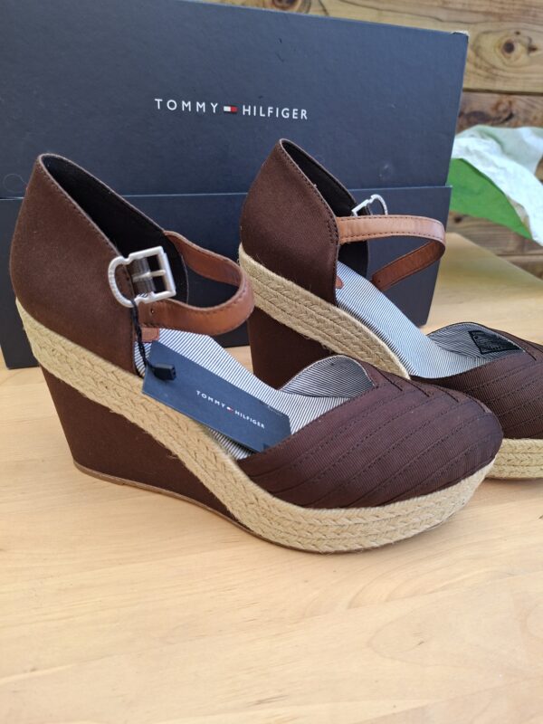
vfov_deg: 73.9
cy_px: 362
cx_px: 272
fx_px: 481
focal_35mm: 23
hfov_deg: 58.9
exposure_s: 1/120
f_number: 1.8
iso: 64
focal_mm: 5.54
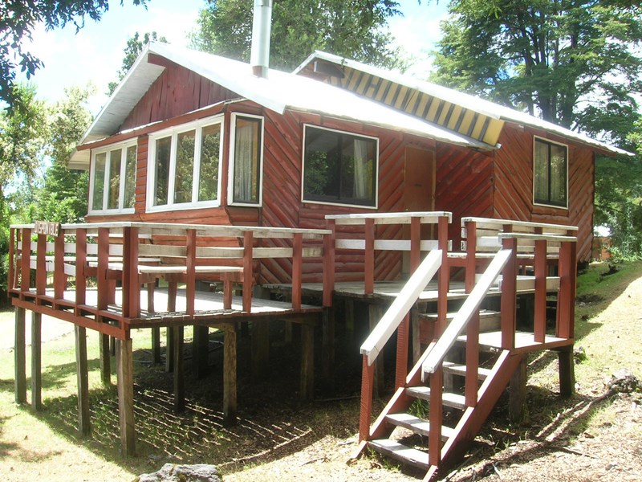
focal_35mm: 34
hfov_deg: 54.0
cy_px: 241
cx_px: 321
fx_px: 631
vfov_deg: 41.8
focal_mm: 5.7
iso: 50
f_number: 4.9
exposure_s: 1/69.8
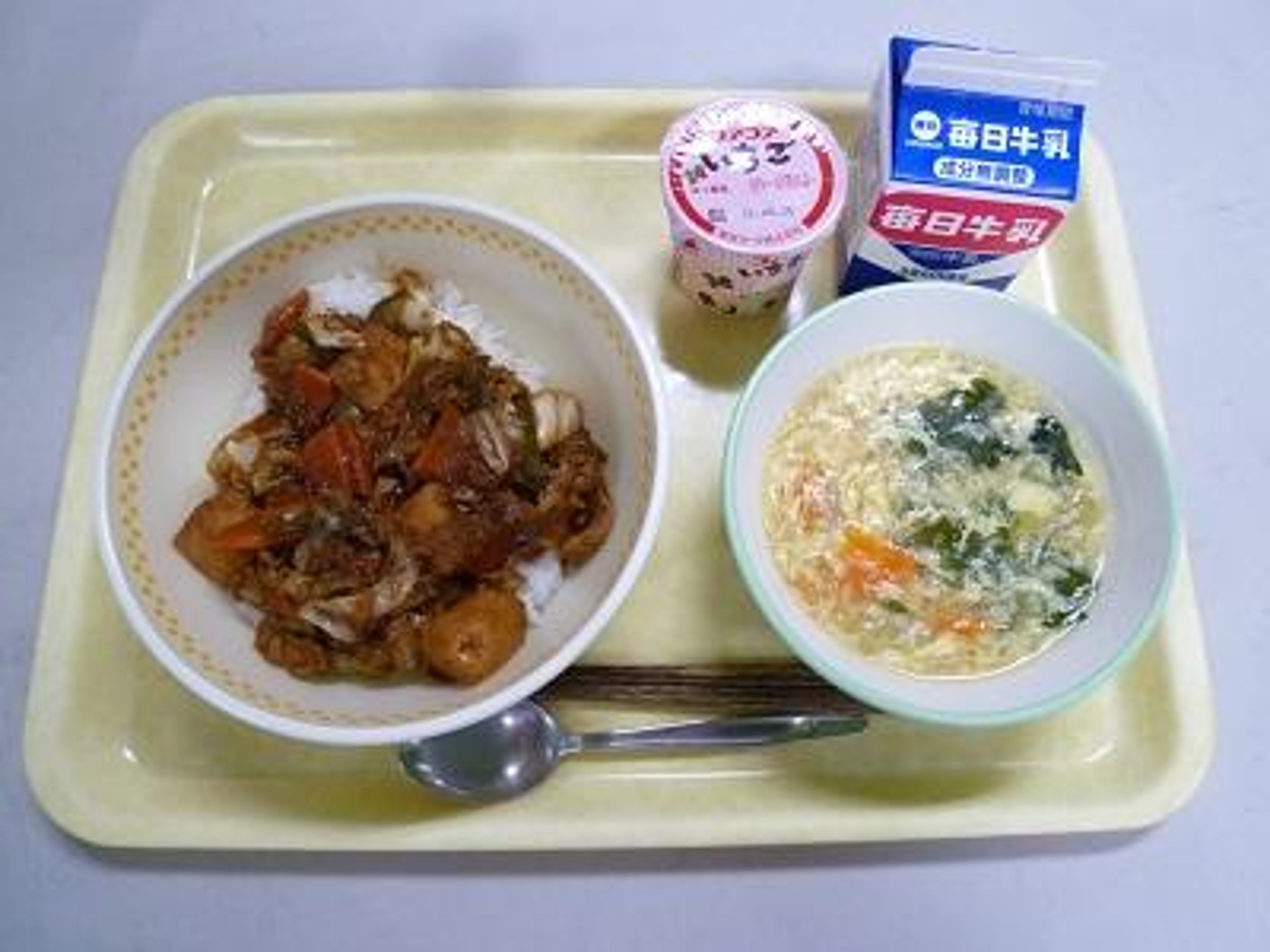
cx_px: 635
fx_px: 881
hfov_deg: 71.6
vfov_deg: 56.8
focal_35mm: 24
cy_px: 476
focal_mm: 4.3
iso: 250
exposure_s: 1/60
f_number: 2.2
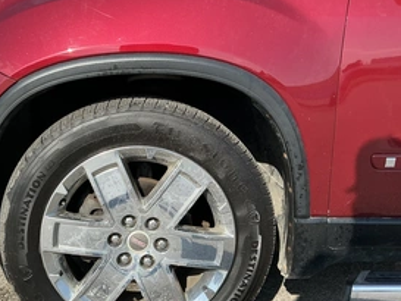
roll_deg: +3.2
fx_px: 475
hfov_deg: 45.3
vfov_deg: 34.7
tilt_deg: -20.3
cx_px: 145
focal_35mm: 41
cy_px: 213
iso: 25
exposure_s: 1/1055
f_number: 1.8
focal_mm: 3
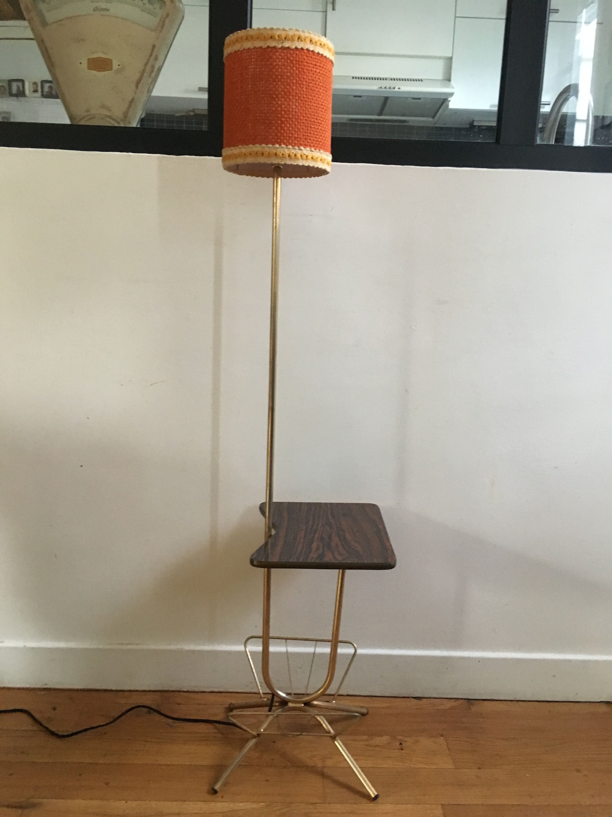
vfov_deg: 61.7
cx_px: 306
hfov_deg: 48.2
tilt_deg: -10.1
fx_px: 684
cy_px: 408
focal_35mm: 29
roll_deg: -1.0
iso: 200
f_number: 2.2
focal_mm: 4.15
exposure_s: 1/17
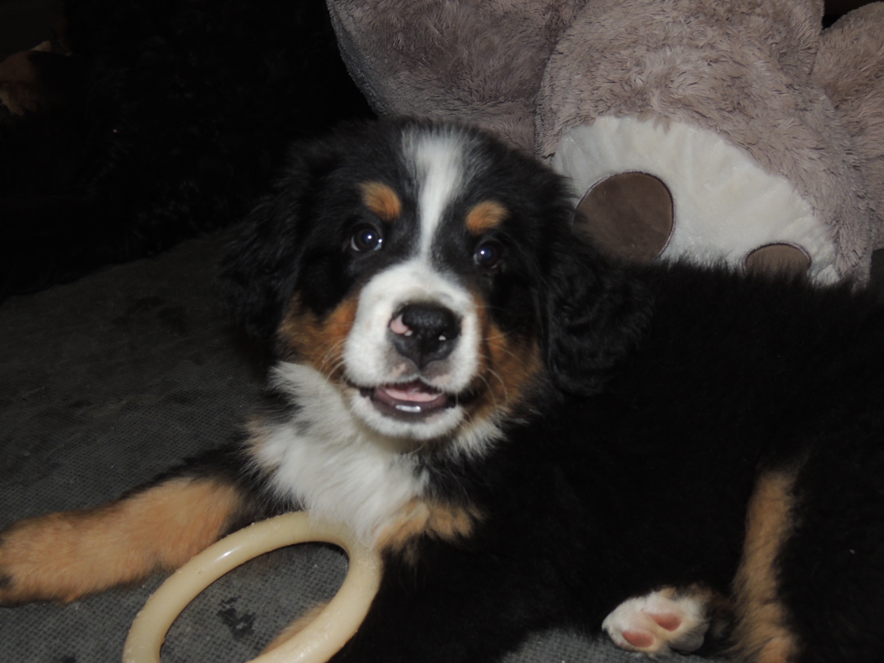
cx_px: 442
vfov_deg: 42.9
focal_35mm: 33
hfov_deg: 55.4
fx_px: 843
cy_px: 332
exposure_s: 1/30
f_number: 3.2
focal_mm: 5.8
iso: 200
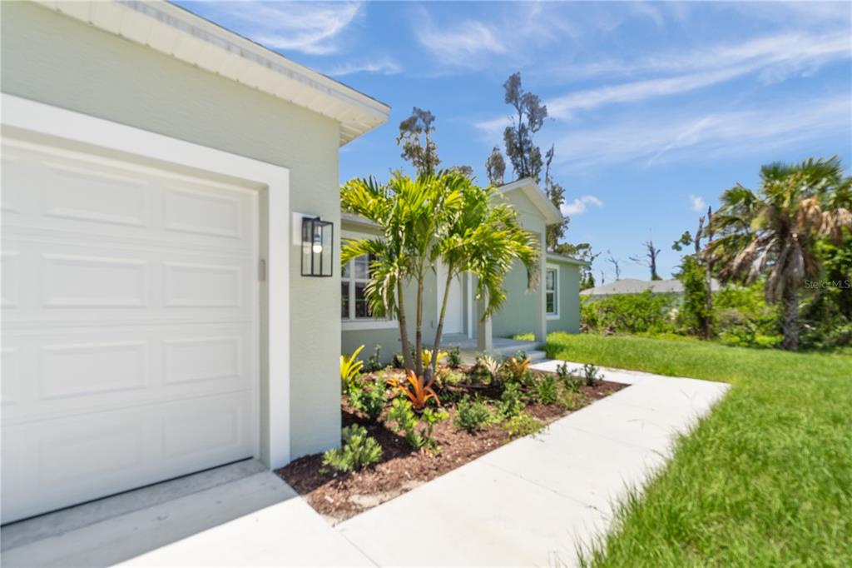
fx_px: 355
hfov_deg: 100.4
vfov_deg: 77.3
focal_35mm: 15
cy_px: 284
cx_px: 426
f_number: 8
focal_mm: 10
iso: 100
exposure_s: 1/1000
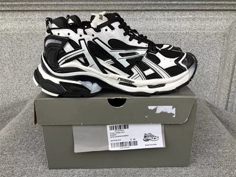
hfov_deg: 58.4
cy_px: 88
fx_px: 211
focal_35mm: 31
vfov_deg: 45.4
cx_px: 118
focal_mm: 3.3
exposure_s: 1/221
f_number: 2.4
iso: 25
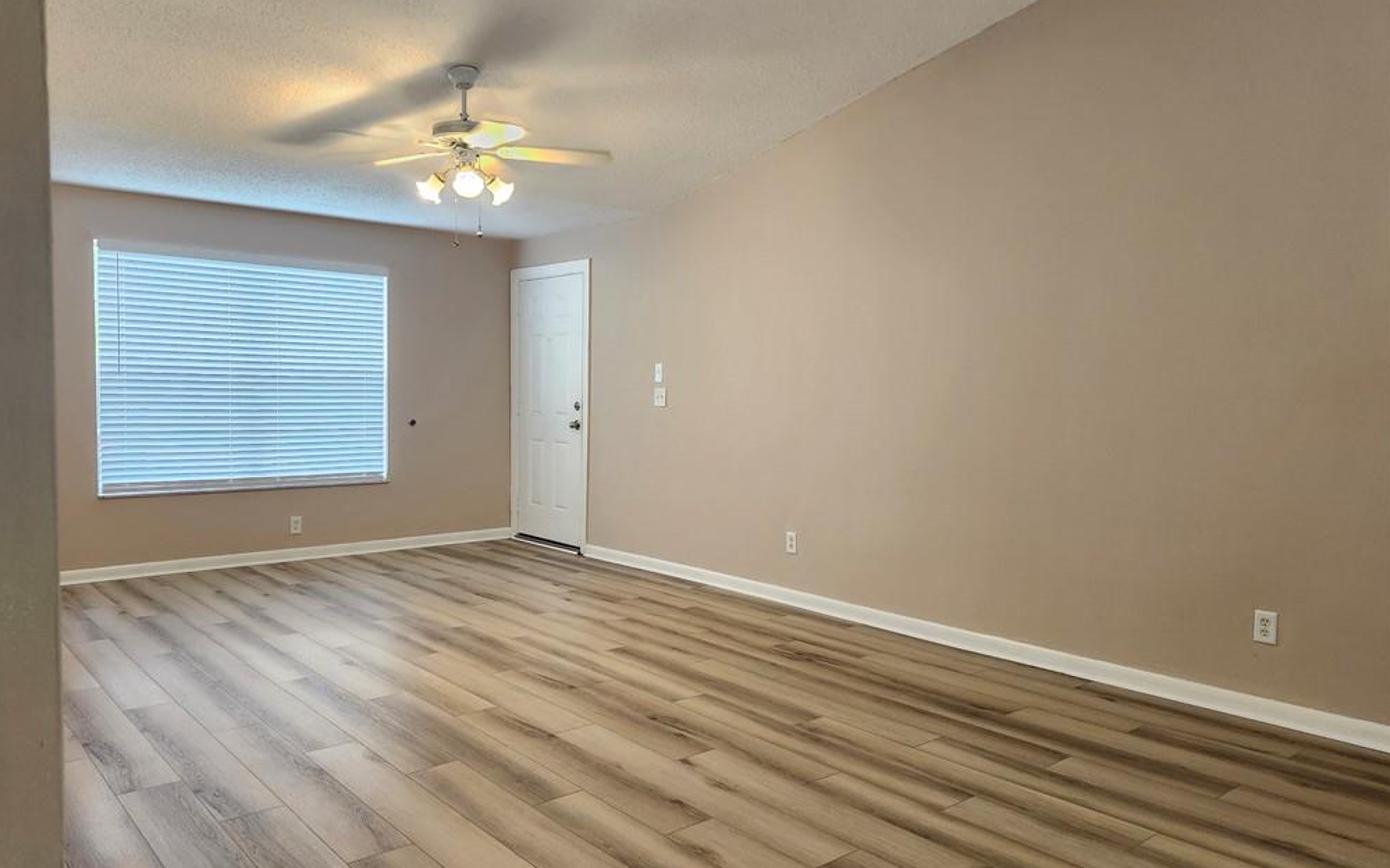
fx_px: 947
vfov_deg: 49.3
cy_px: 427
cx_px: 683
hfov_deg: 72.6
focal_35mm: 25
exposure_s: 1/120
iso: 320
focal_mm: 5.54
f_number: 1.8
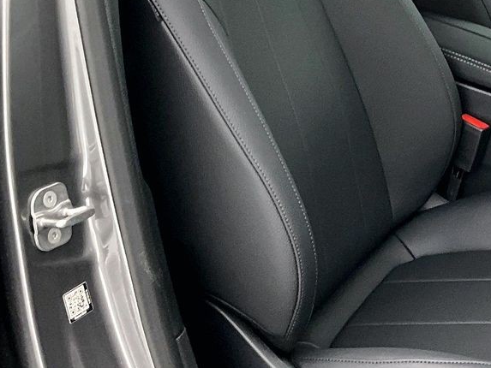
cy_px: 15
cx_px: 417
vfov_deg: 17.8
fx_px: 1149
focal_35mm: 81
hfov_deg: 23.6
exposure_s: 1/40
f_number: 1.8
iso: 250
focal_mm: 3
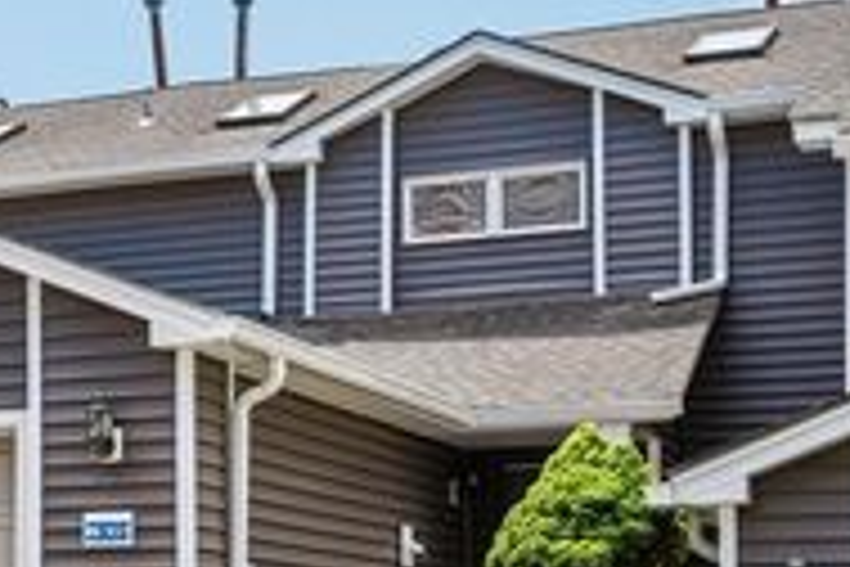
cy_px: 488
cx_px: -198
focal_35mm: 98
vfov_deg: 13.9
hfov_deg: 19.5
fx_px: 2314
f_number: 8
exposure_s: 1/400
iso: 125
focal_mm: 37
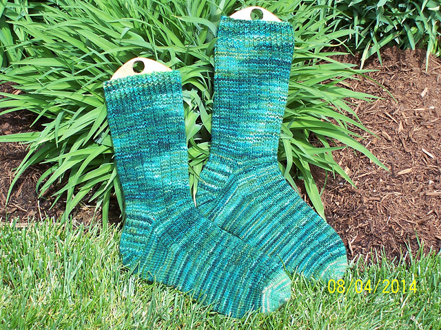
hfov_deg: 19.3
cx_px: 220
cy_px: 165
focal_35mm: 102
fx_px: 1299
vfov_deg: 14.5
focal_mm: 16.8
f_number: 4.6
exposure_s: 1/250
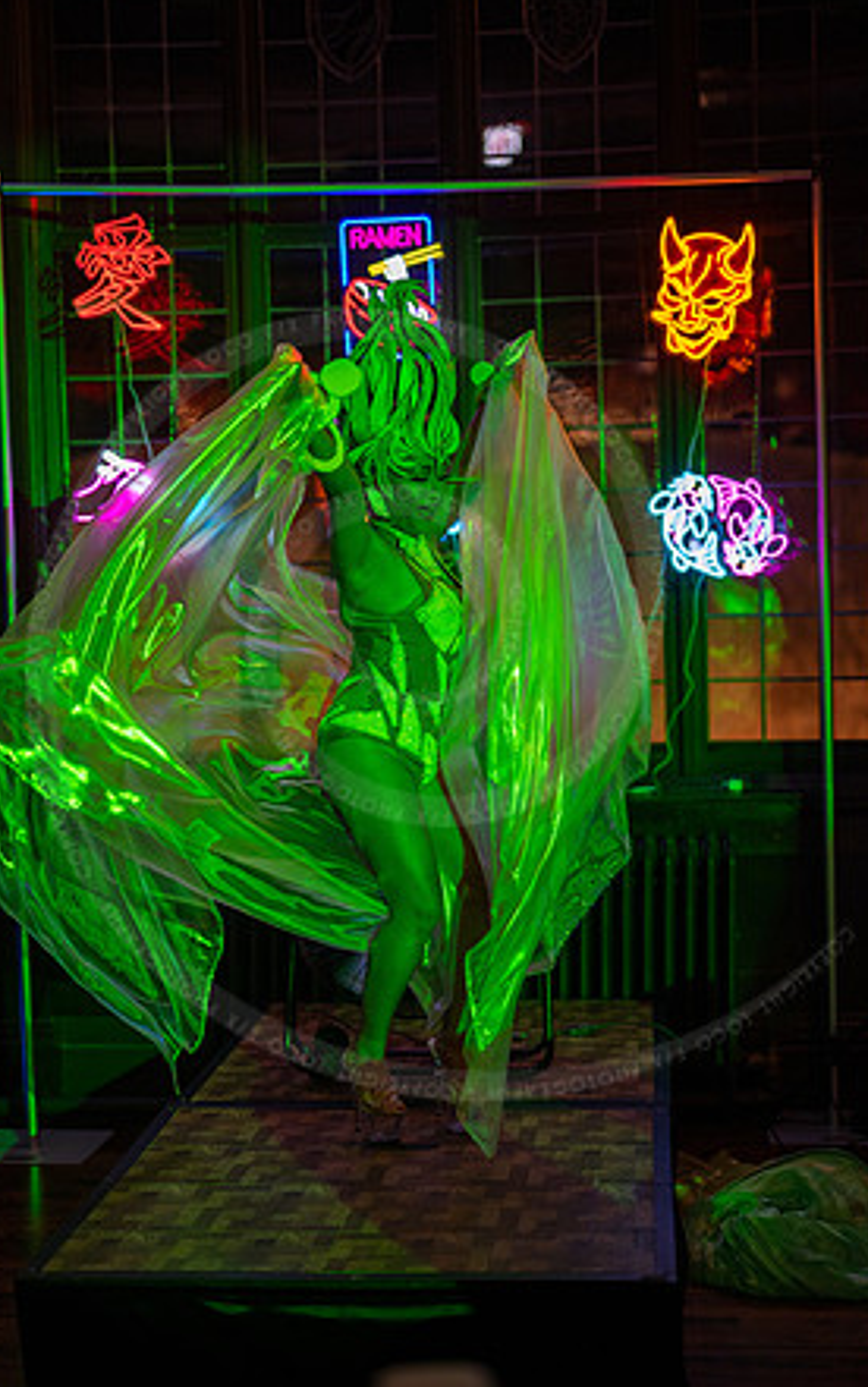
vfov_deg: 38.9
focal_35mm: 52
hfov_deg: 24.9
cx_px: 450
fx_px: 1966
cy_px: 692
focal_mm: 50
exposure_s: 1/400
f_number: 1.3
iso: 800
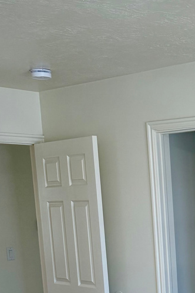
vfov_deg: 24.8
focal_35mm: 77
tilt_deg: -8.9
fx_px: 626
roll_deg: +1.0
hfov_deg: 16.4
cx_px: 279
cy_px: 309
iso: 160
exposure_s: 1/233
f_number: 1.78
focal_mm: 6.76
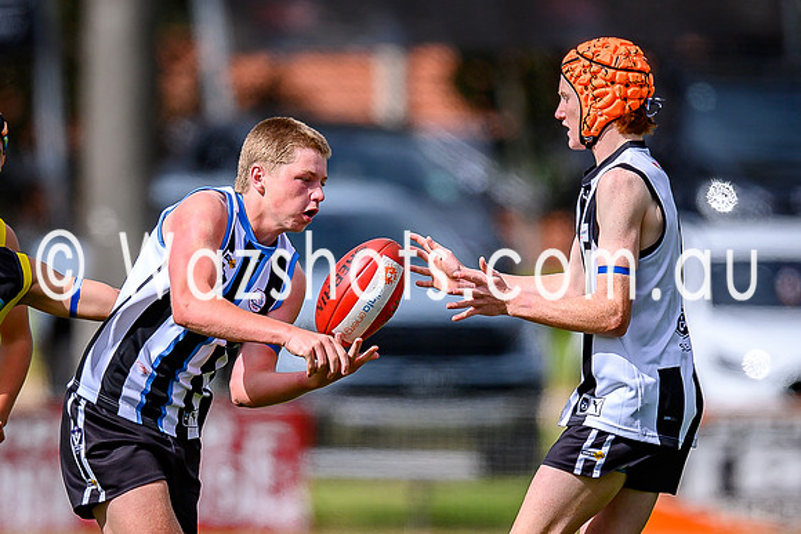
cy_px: 413
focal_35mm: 1187
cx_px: 321
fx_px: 26416
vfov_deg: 1.2
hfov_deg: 1.7
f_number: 4
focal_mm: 500
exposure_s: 1/1600
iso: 100
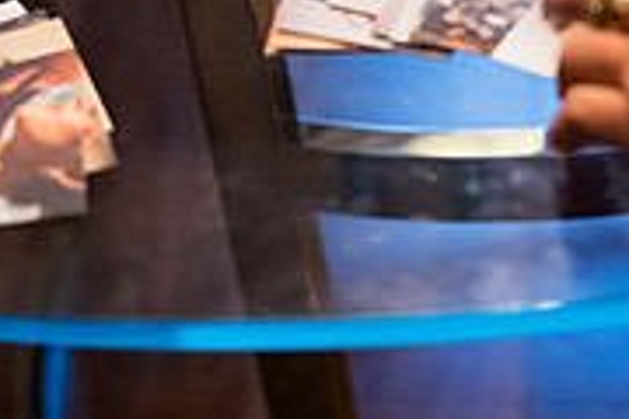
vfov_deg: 7.6
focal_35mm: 177
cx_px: 639
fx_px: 3092
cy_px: -253
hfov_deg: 11.5
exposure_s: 1/200
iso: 2200
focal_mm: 55
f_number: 2.2
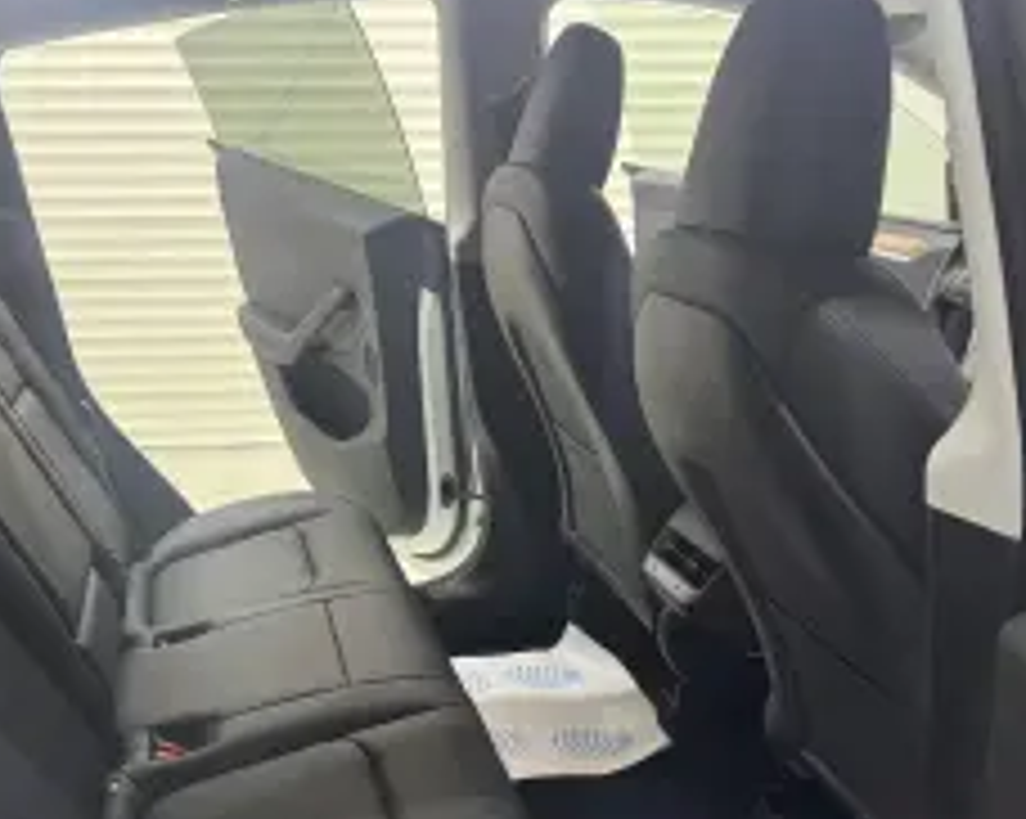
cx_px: 279
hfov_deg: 47.6
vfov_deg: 39.4
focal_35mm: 37
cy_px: 576
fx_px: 1123
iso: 320
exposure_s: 1/50
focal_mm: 6.76
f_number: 1.78
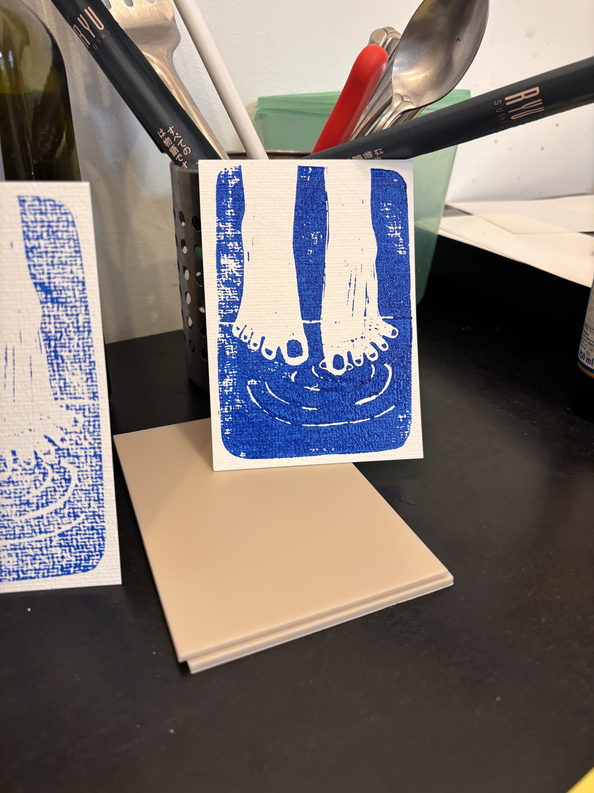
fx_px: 595
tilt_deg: -28.0
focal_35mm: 26
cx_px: 297
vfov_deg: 67.3
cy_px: 396
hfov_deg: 53.1
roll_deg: -0.7
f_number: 1.6
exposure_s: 1/50
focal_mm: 5.96
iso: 100
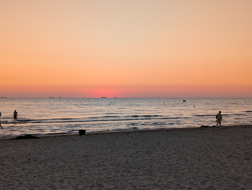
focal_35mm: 49
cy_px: 95
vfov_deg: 29.8
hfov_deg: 38.9
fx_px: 357
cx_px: 126
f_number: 1.68
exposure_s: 1/145
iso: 22
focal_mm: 6.9
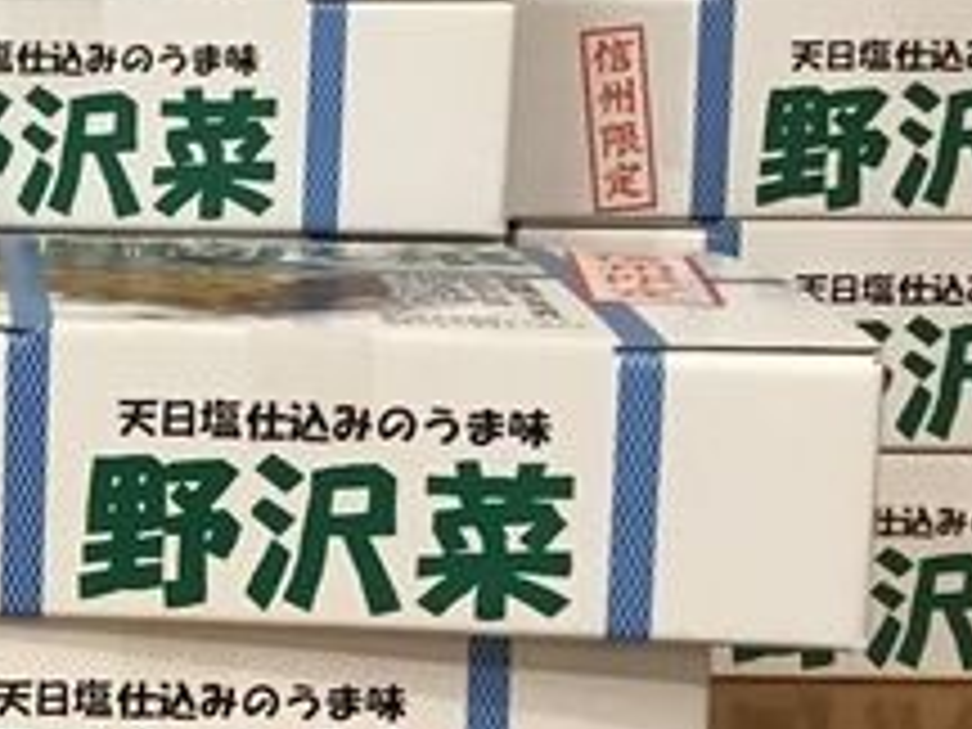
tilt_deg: -7.7
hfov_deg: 15.6
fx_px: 3285
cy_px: 263
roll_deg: -0.7
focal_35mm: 117
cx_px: -434
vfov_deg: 12.7
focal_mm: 3.3
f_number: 2.4
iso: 125
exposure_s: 1/33
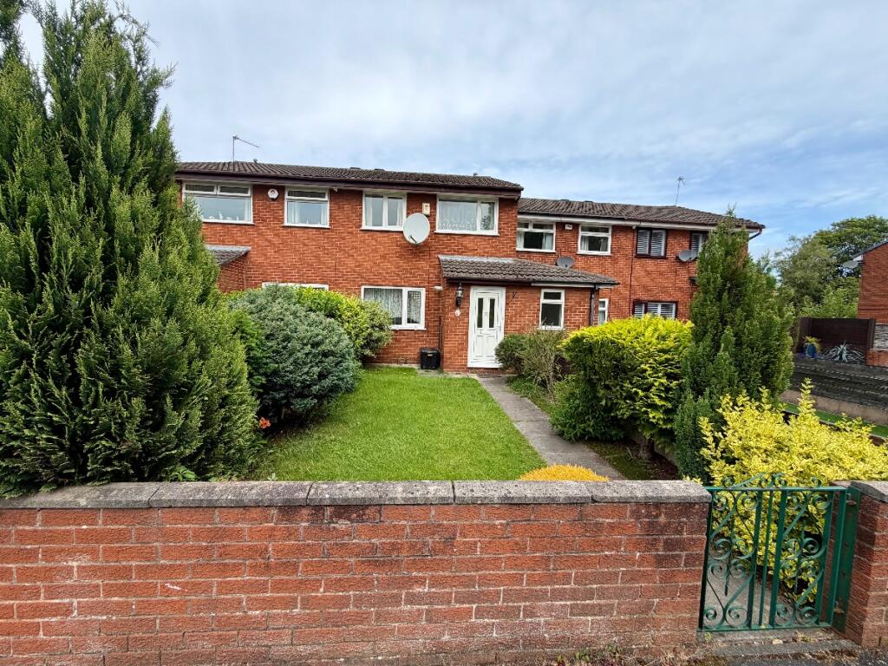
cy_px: 333
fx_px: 359
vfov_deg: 85.7
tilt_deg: -2.4
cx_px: 444
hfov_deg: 102.1
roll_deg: -1.1
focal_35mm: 14
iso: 32
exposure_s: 1/770
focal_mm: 2.22
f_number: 2.2
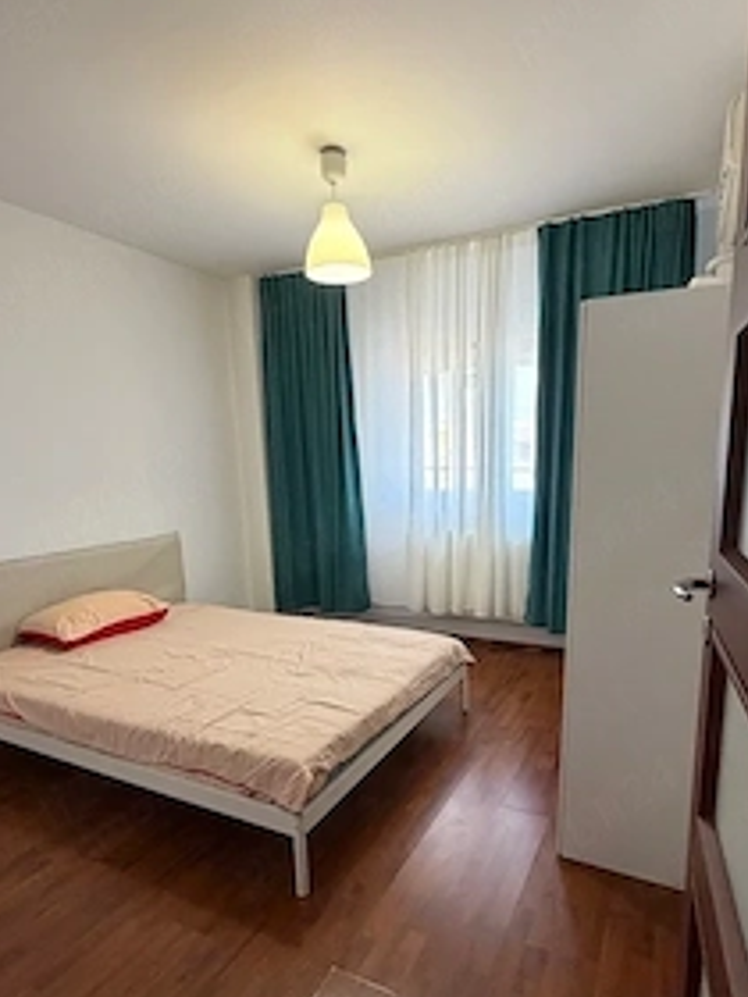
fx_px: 576
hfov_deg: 65.8
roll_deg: +0.9
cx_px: 417
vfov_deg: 81.3
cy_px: 570
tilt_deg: -10.7
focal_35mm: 20
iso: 320
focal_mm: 2.22
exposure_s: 1/50
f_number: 2.2
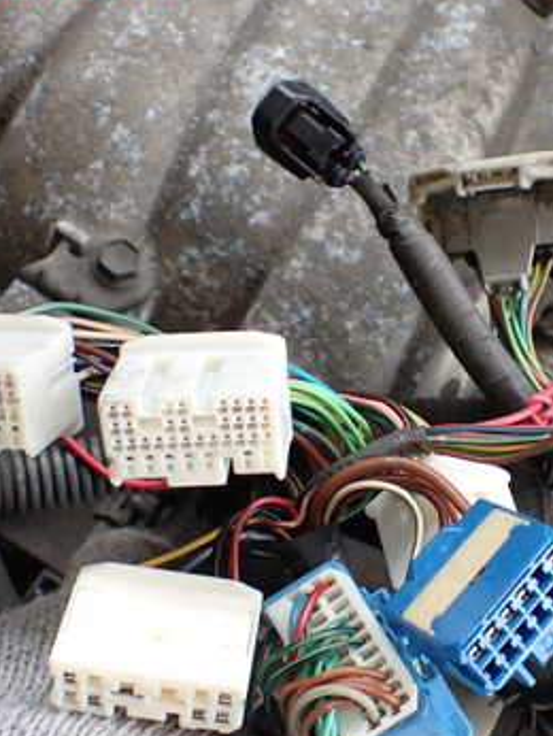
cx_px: 425
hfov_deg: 27.6
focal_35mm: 52
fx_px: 1106
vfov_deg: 36.7
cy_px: 425
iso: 160
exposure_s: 1/125
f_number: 2.3
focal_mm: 5.4
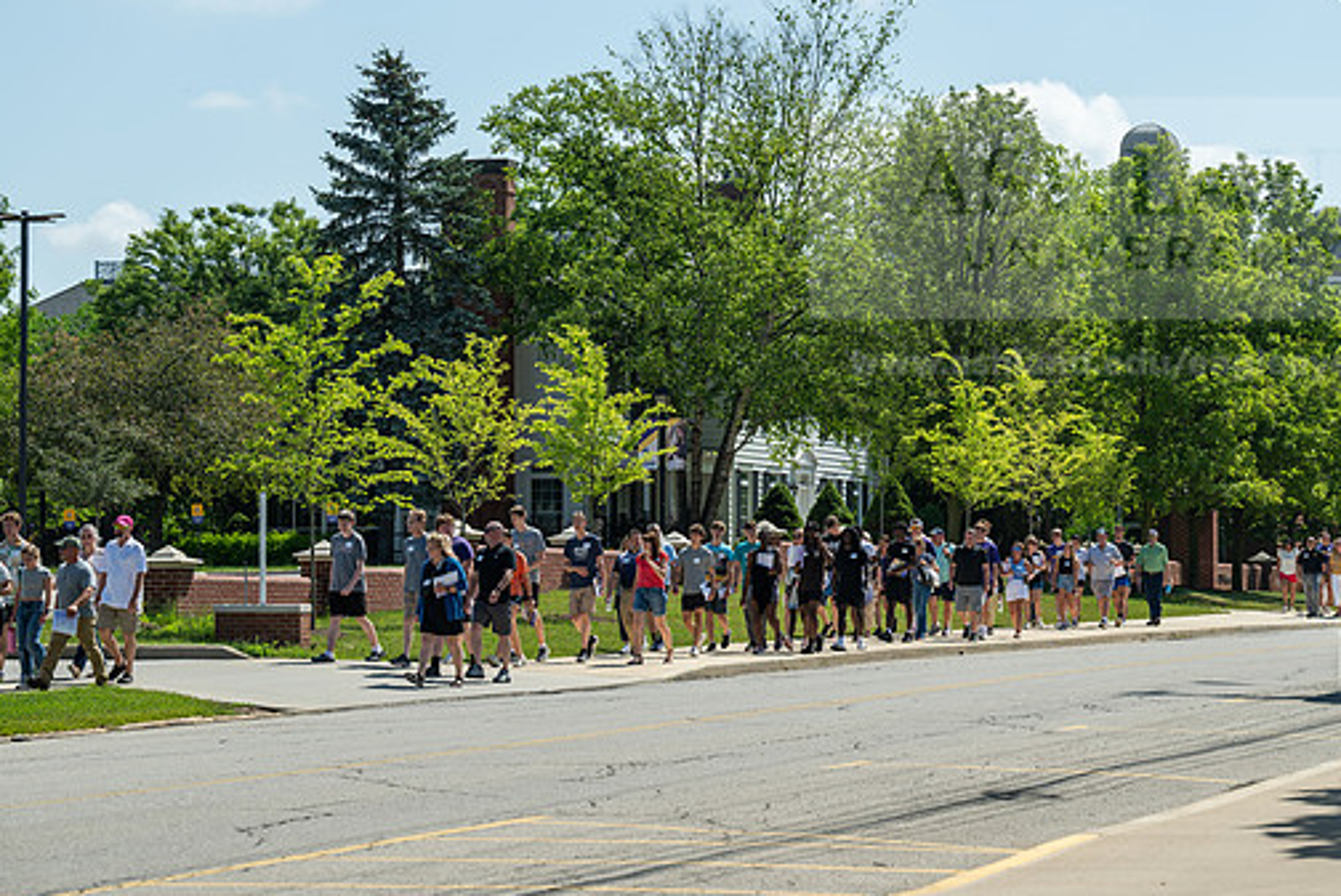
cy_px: 419
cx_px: 729
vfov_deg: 11.9
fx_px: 4287
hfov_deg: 17.8
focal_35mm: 115
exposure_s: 1/640
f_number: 5.6
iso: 125
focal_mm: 100
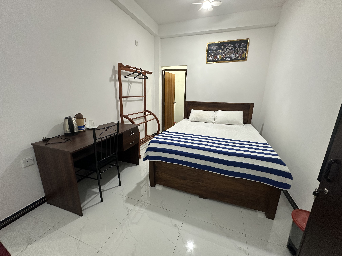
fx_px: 138
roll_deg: -1.5
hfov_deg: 102.1
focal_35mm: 14
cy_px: 128
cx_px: 171
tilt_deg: -13.5
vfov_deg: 85.7
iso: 160
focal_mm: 2.22
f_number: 2.2
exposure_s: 1/50
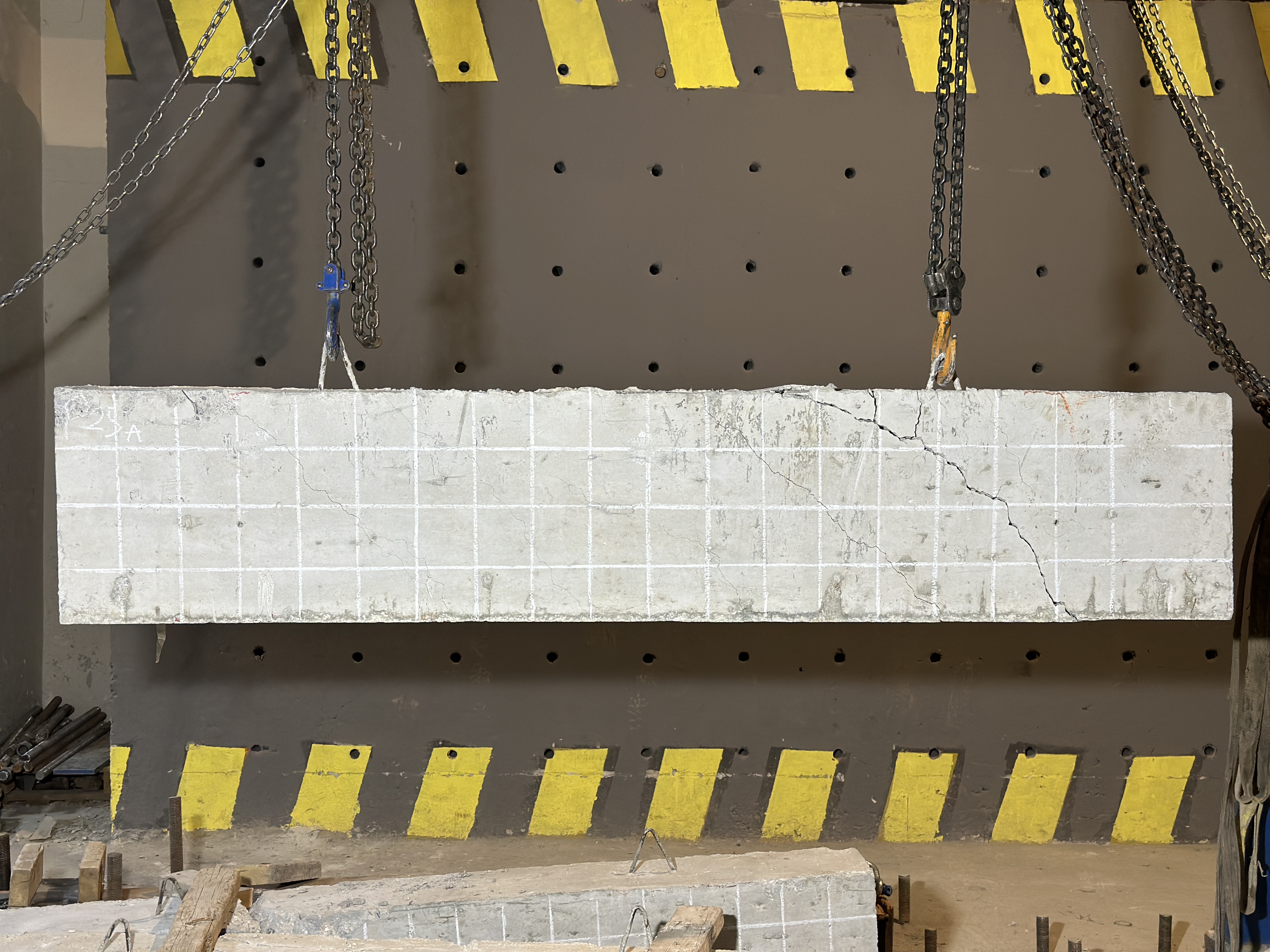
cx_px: 635
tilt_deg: -2.1
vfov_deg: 30.3
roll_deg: -1.0
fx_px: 1761
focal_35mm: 48
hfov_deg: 39.7
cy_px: 476
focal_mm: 6.86
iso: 160
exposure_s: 1/50
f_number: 1.78
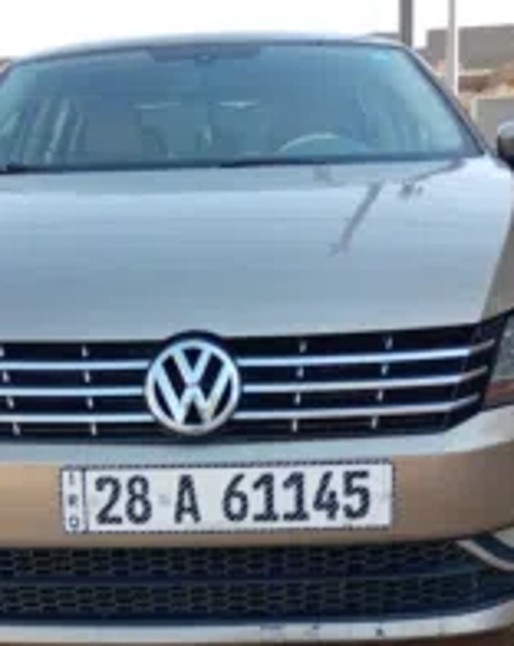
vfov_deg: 36.4
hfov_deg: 30.0
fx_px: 954
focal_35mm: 50
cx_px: 175
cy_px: 496
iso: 100
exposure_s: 1/327
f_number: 1.8
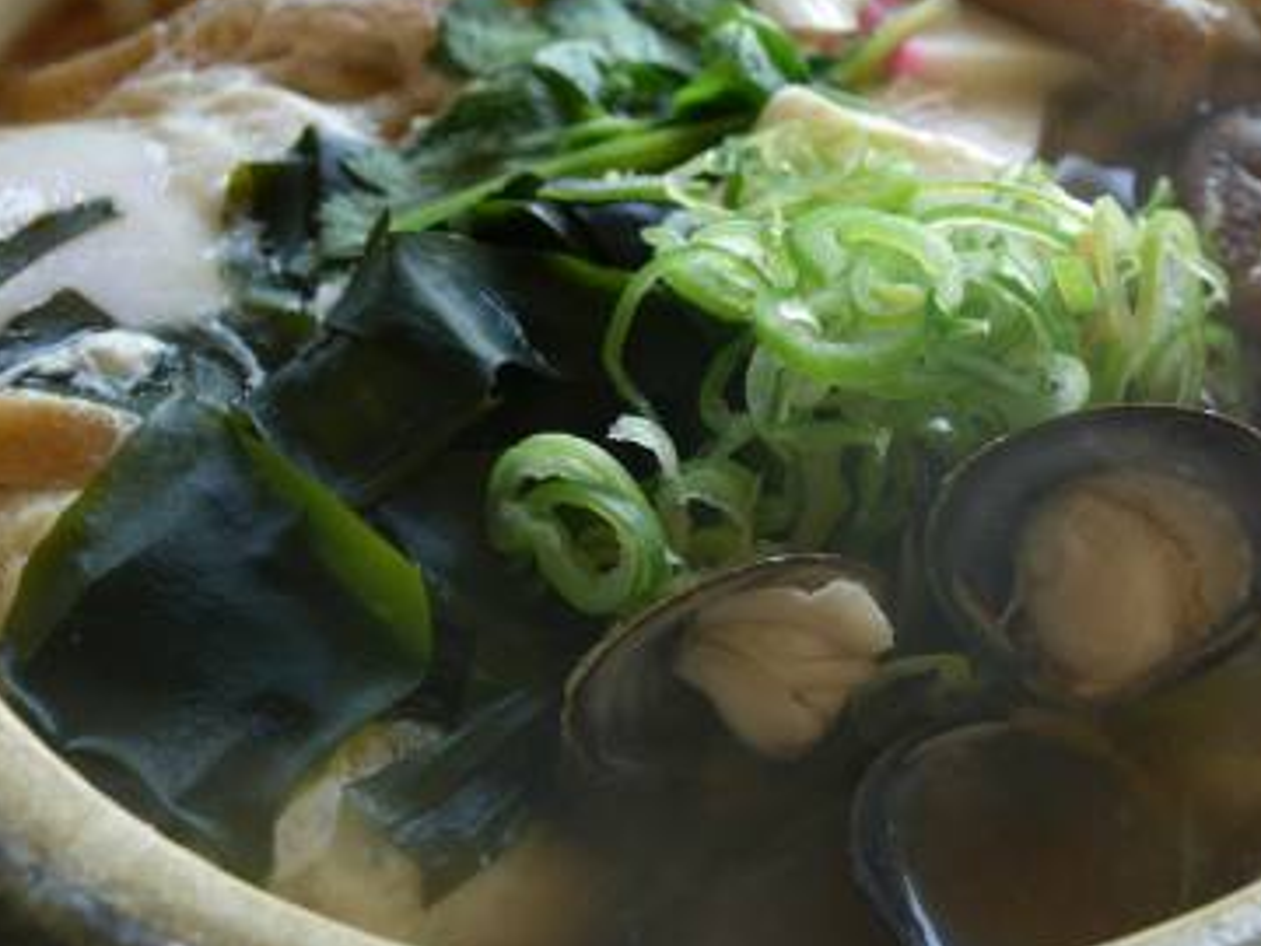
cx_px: 799
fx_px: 2186
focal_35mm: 60
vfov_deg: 24.3
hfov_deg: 32.0
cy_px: 347
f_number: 3.5
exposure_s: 1/40
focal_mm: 14
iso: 100
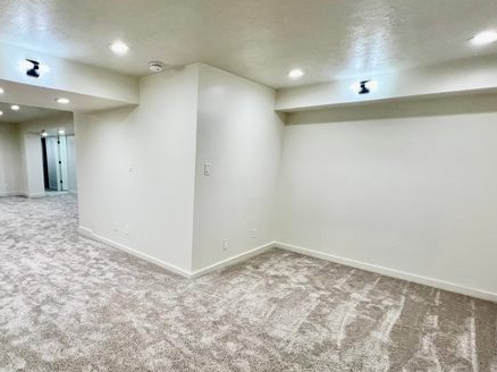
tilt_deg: -12.9
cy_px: 221
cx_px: 183
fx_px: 273
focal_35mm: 19
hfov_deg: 82.9
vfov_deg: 68.0
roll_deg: -1.9
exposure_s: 1/120
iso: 125
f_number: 1.8
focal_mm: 1.57
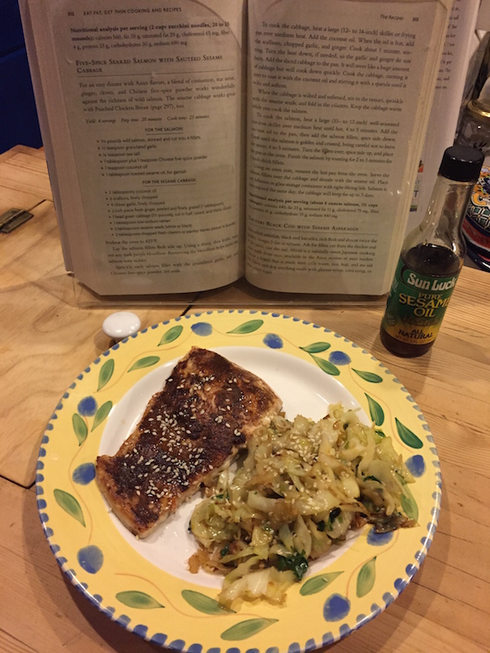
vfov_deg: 61.7
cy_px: 326
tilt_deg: -41.8
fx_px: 547
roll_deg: -2.9
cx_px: 245
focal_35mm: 29
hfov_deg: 48.2
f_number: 2.2
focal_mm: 4.15
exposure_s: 1/30
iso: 200
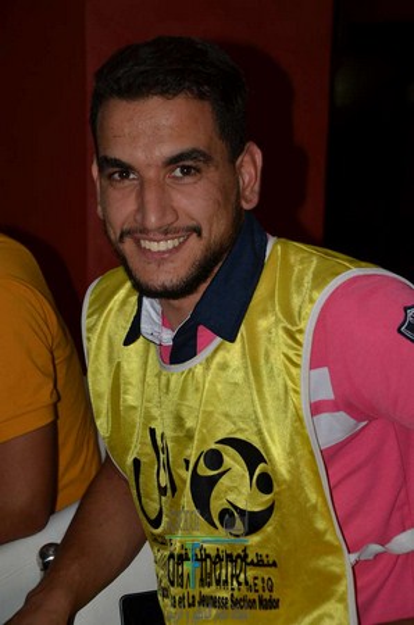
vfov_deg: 23.4
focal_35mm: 87
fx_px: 1508
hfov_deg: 15.6
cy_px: 312
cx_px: 207
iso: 100
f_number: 5
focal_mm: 58
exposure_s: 1/60
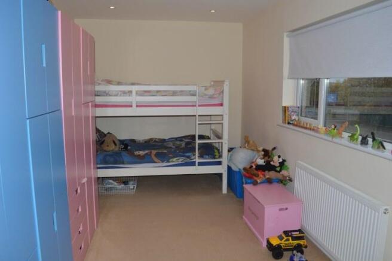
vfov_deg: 47.8
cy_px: 130
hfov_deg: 67.4
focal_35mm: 27
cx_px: 196
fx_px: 294
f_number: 8
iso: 160
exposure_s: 1/60
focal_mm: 18
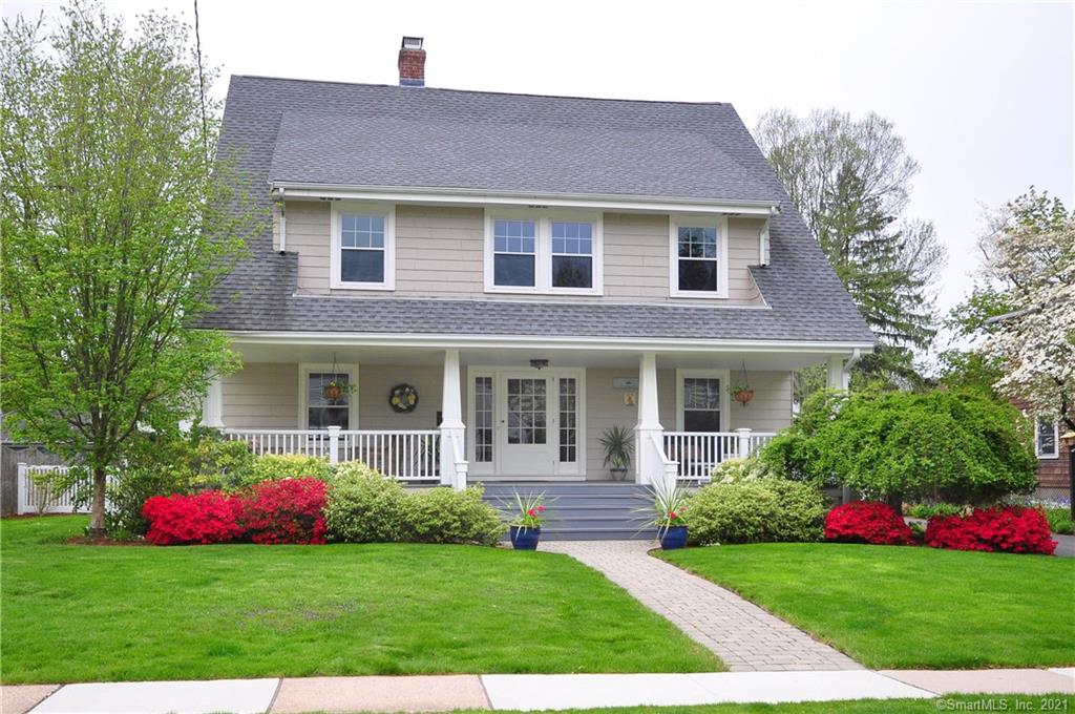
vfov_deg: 43.5
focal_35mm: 30
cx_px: 538
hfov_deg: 62.0
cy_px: 357
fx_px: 895
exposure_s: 1/400
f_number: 8
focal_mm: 20
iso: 400
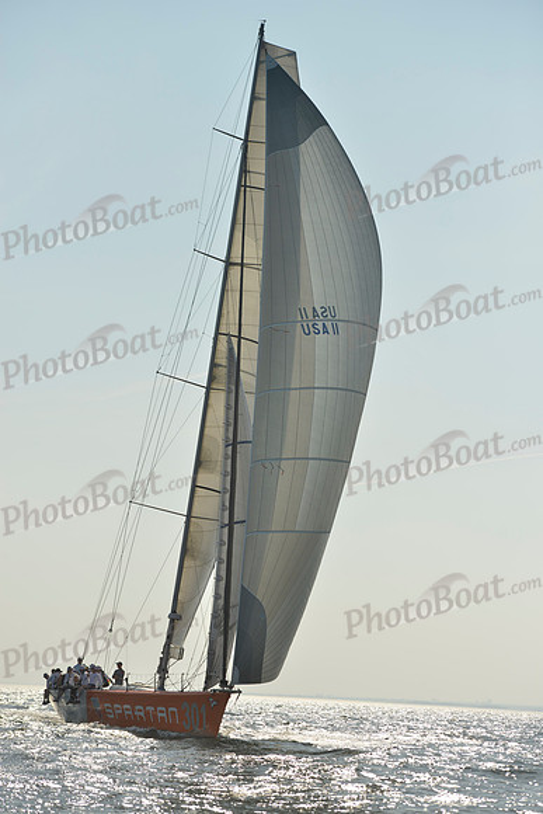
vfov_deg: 20.8
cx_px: 272
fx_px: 2216
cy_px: 407
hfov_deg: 14.0
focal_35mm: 98
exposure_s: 1/3200
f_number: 5.6
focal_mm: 98
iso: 200
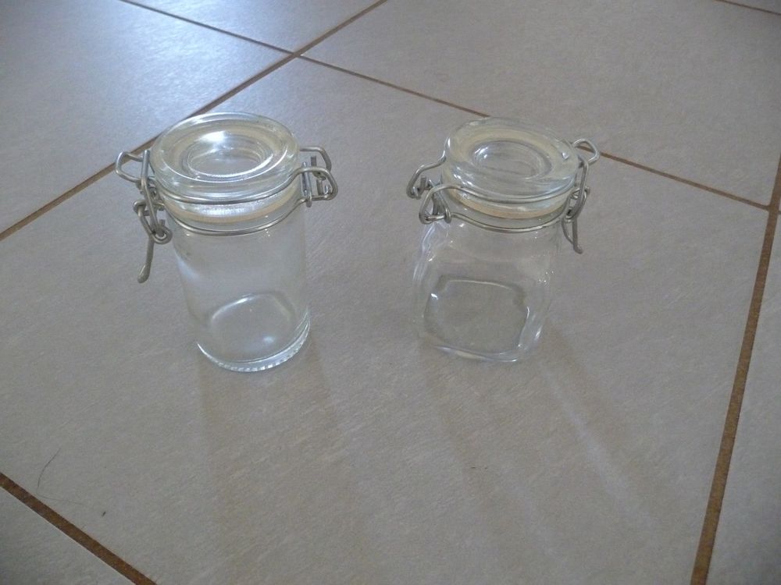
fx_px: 632
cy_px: 292
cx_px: 390
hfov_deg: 63.4
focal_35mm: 28
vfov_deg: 49.7
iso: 800
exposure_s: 1/40
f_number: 3.3
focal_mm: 4.7
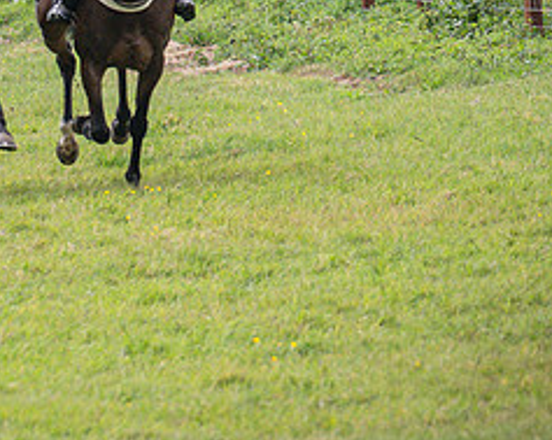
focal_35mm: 1014
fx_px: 16545
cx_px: 96
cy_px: 21
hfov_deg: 1.9
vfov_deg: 1.5
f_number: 4.5
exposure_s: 1/1600
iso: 400
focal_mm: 180
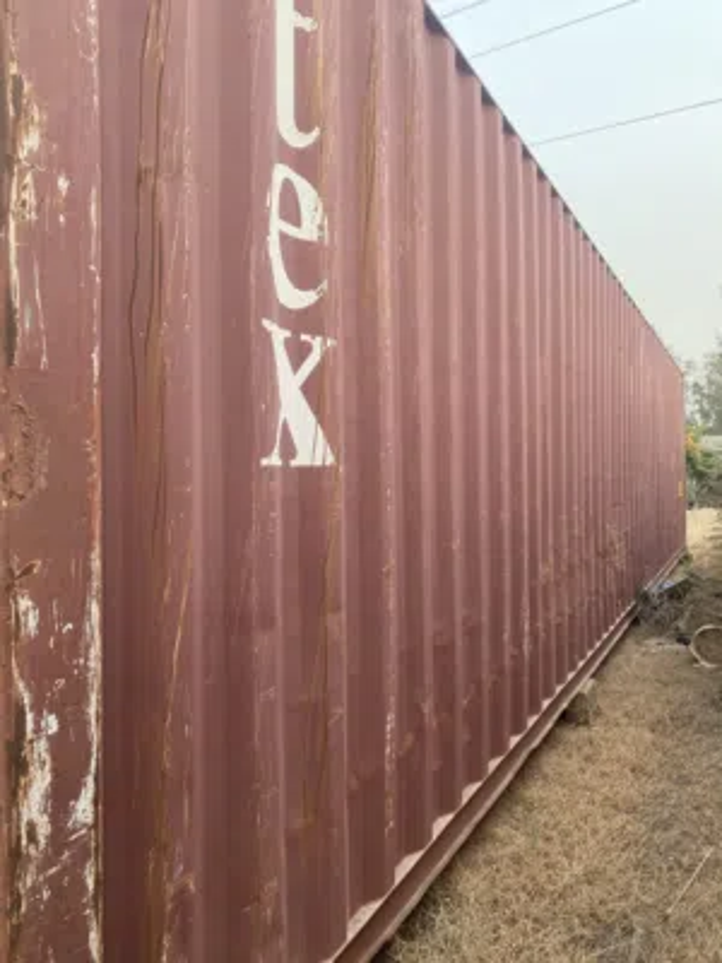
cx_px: 361
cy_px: 482
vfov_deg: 67.3
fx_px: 723
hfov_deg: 53.1
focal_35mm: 26
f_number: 1.8
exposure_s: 1/121
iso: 64
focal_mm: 4.25
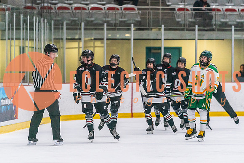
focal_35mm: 294
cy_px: 73
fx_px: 1994
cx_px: 116
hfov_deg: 7.0
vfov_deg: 4.7
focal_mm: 200
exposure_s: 1/1250
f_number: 2.8
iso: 3200
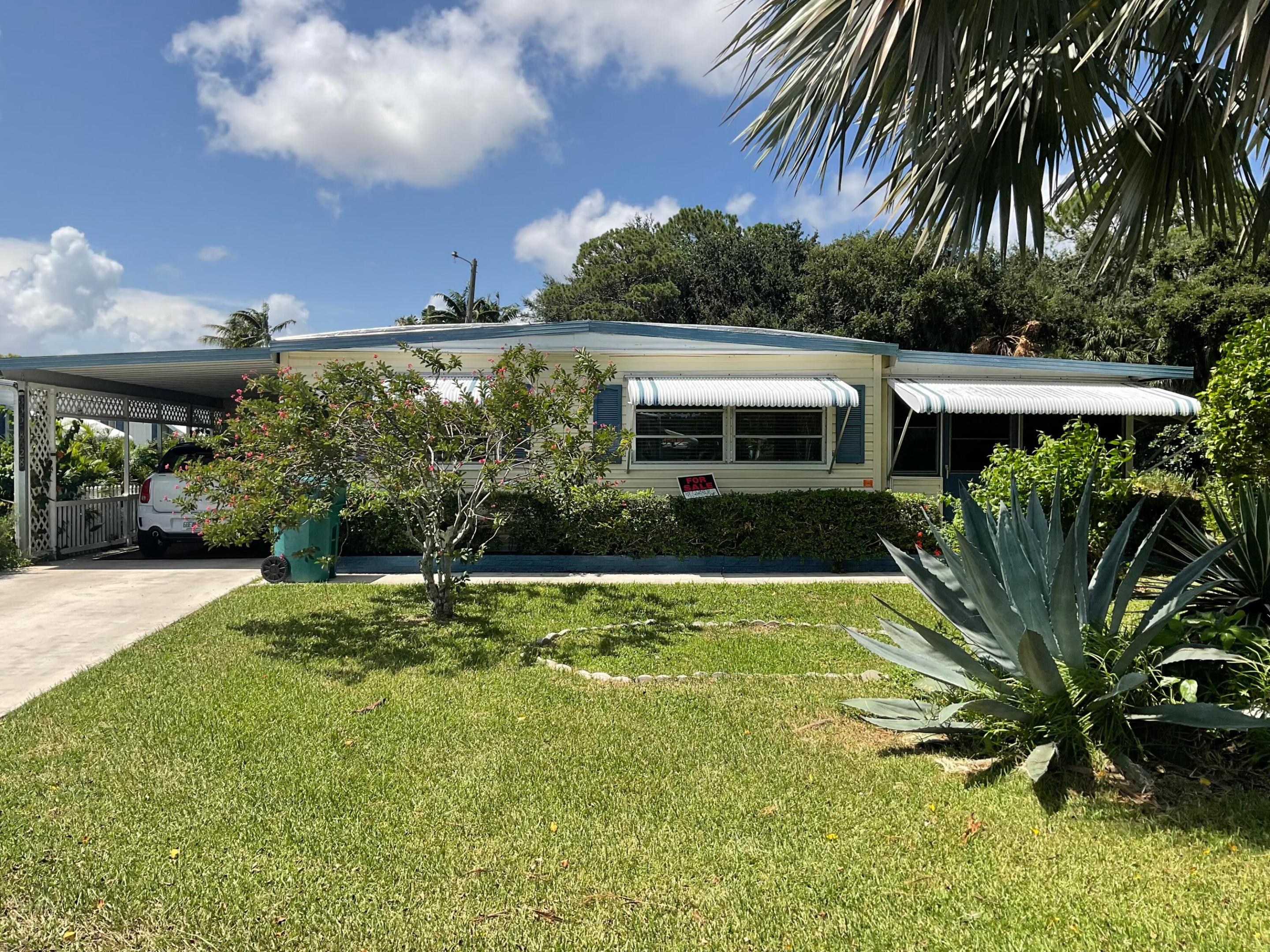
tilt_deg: -1.5
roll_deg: -1.2
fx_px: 1064
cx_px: 635
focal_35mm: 29
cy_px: 476
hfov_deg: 61.7
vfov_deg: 48.2
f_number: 1.8
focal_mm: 3
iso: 16
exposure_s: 1/1848
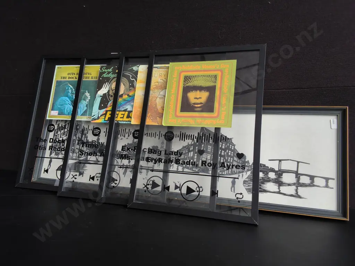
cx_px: 178
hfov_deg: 65.3
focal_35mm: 27
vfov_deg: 51.4
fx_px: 277
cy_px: 133
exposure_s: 1/100
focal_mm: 2.87
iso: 40
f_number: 2
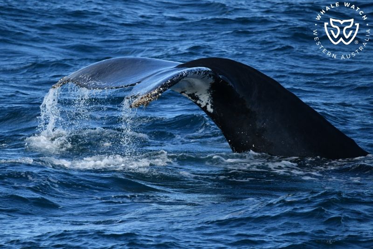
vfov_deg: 2.3
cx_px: 186
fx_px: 6215
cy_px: 124
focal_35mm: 600
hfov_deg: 3.4
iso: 2000
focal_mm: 600
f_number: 6.3
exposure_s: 1/8000
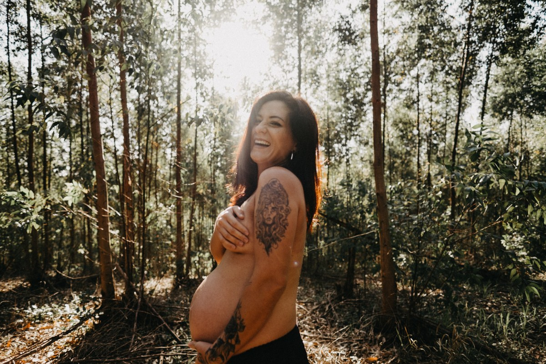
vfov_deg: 53.1
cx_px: 273
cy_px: 182
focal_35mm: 24
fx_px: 364
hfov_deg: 73.7
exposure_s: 1/500
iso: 160
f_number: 1.8
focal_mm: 16
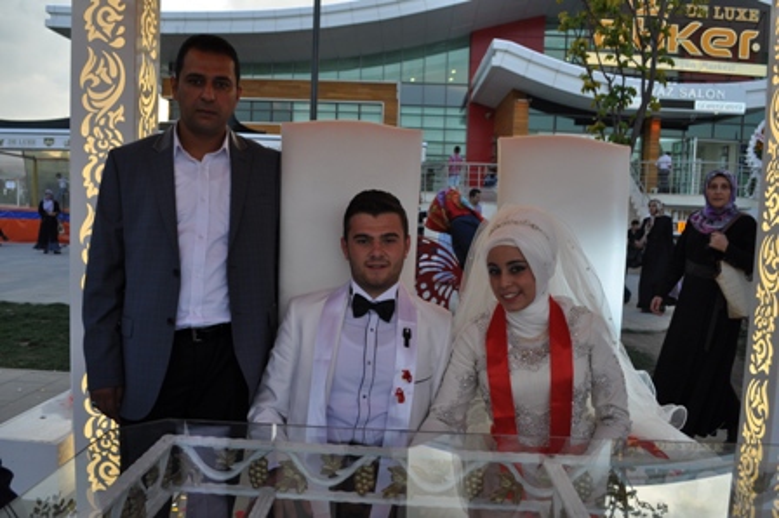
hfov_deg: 62.0
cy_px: 259
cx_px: 390
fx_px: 649
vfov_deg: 43.5
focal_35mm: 30
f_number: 5.6
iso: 200
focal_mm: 20
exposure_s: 1/125
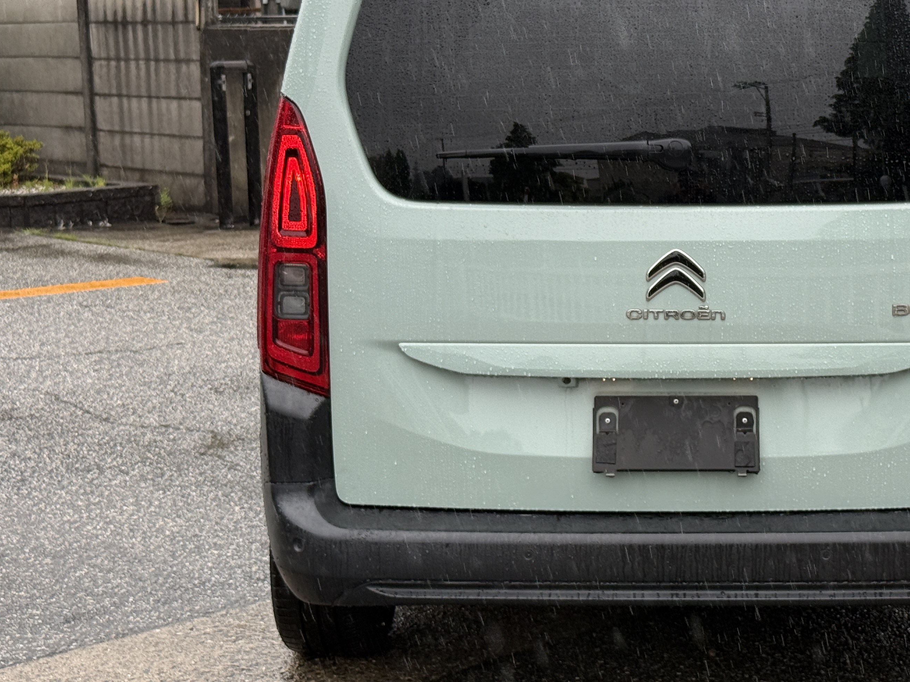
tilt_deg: -7.4
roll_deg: +1.4
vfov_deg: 19.9
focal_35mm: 74
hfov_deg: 26.0
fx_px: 1946
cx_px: 681
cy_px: 264
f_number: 1.78
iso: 64
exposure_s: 1/309
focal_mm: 6.76
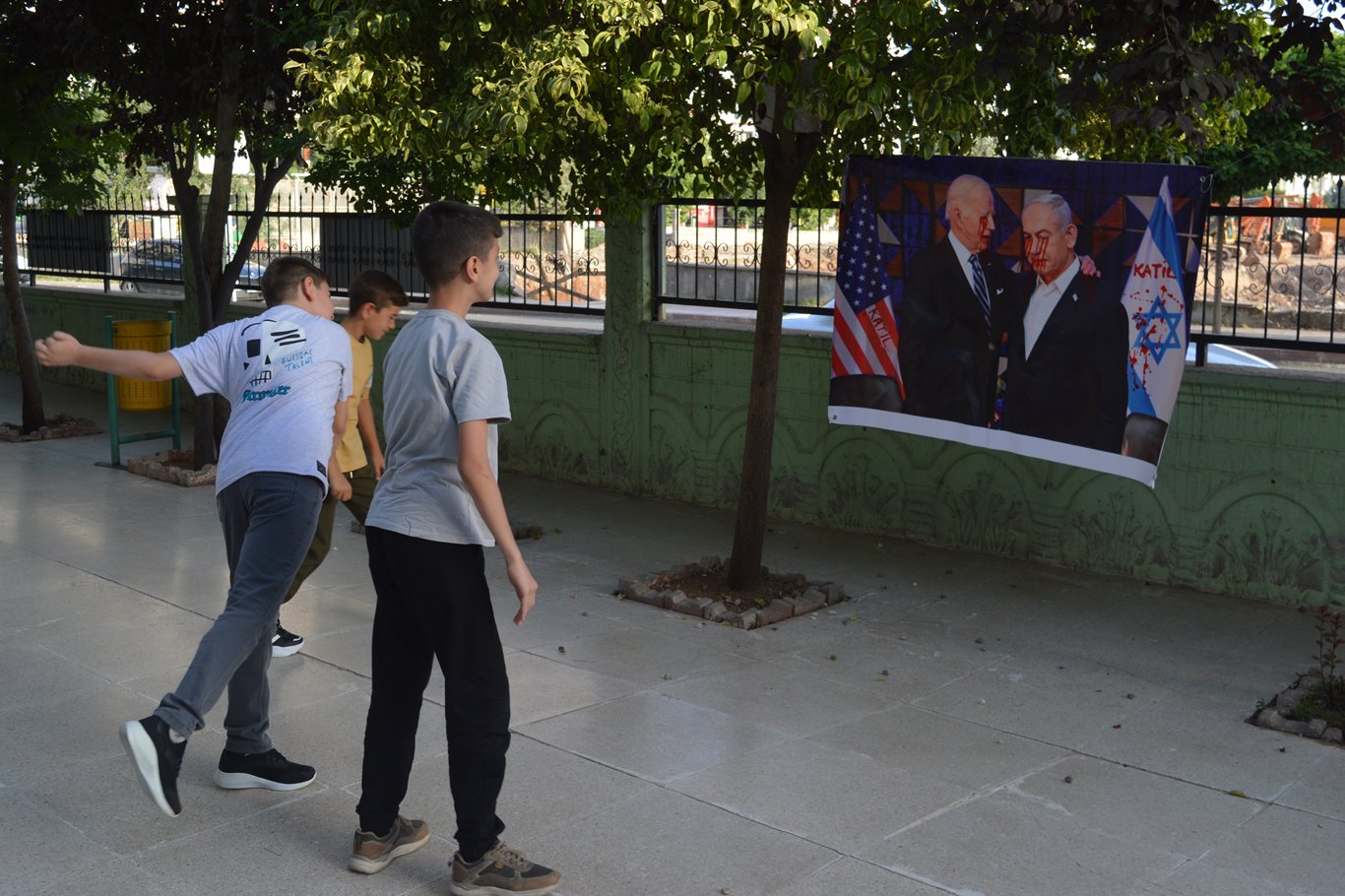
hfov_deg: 51.3
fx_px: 1401
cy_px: 448
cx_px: 672
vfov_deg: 35.5
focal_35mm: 38
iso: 220
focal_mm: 25
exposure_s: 1/125
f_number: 5.6
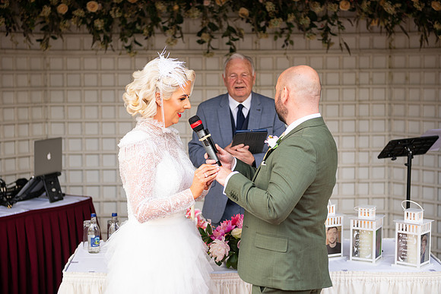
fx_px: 858
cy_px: 147
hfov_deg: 28.8
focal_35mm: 70
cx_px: 220
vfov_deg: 19.5
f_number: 3.5
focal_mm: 70
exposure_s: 1/160
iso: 100
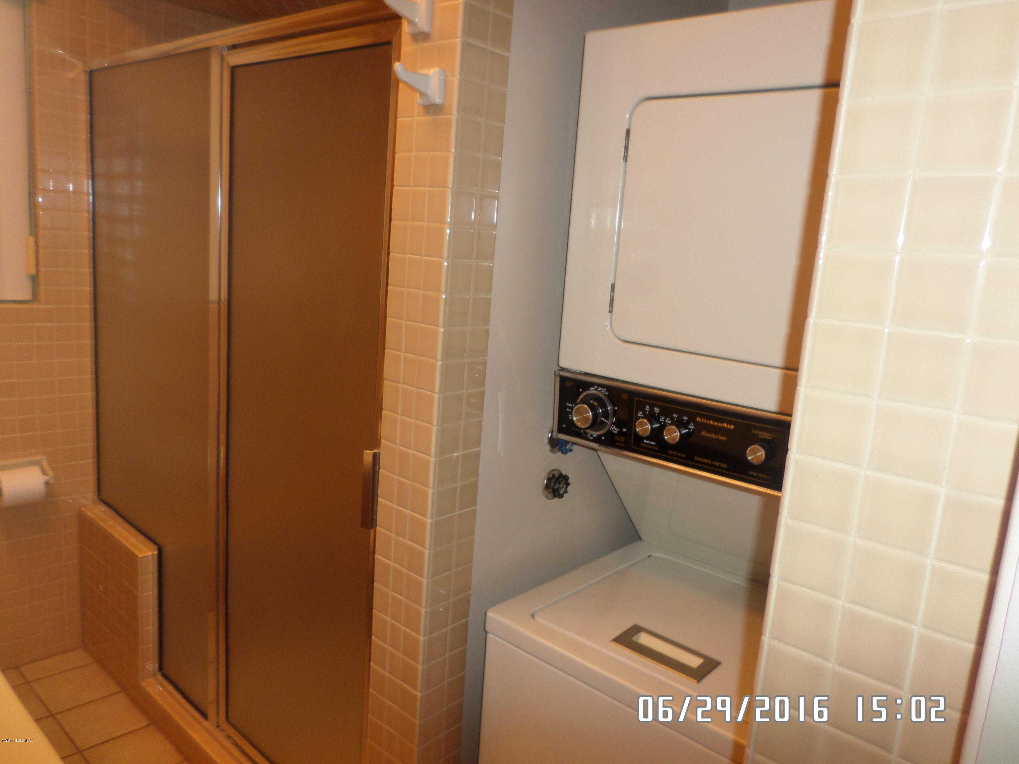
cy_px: 382
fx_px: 736
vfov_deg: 54.9
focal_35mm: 25
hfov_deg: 69.4
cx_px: 510
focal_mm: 4.5
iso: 100
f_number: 2.5
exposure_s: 1/30
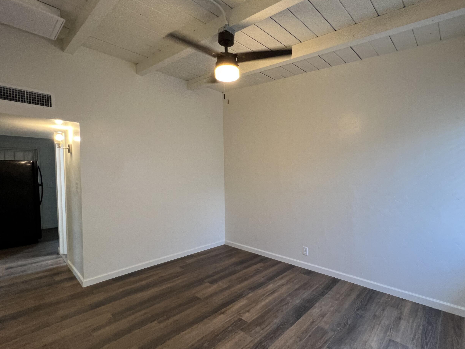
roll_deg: +1.5
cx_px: 249
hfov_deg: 94.4
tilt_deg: -2.2
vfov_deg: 78.0
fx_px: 215
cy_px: 185
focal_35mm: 16
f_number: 1.8
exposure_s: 1/60
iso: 160
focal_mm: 1.57
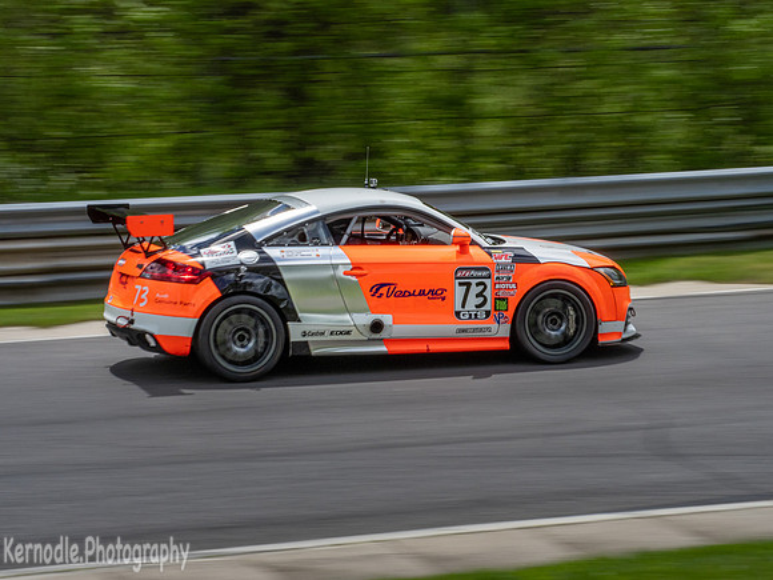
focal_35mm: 100
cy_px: 290
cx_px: 386
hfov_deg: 19.6
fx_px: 2233
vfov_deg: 14.8
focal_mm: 50
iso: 320
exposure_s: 1/125
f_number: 22
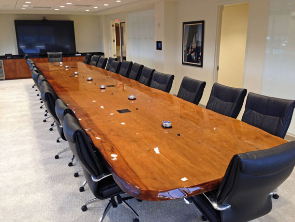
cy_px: 111
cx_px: 148
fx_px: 281
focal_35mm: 33
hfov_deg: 55.3
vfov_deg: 43.0
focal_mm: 4.12
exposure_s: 1/20
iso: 80
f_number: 2.4
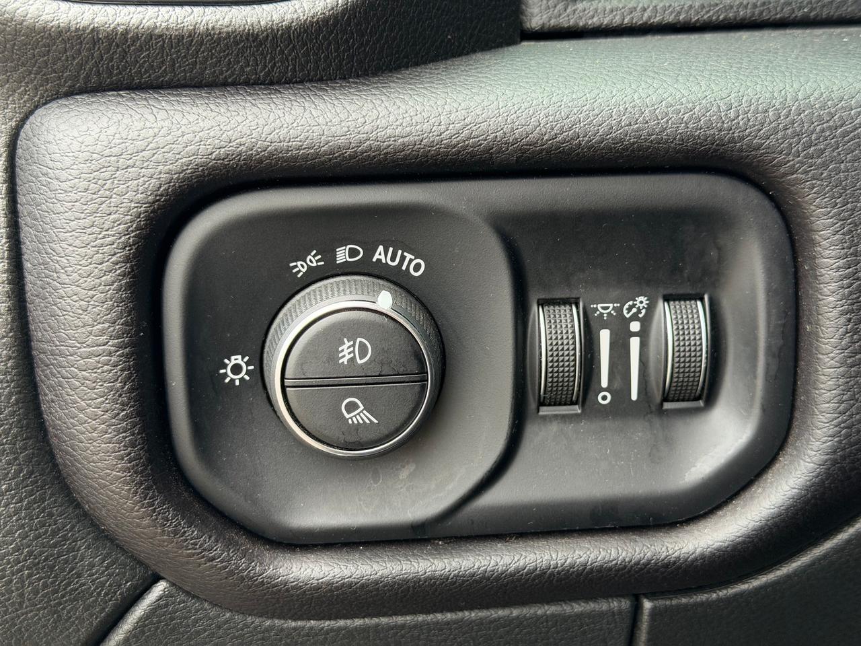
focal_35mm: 48
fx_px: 1194
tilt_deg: -9.6
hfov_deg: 39.7
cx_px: 430
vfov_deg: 30.3
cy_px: 323
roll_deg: +0.7
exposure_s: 1/124
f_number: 1.78
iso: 200
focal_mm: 6.76
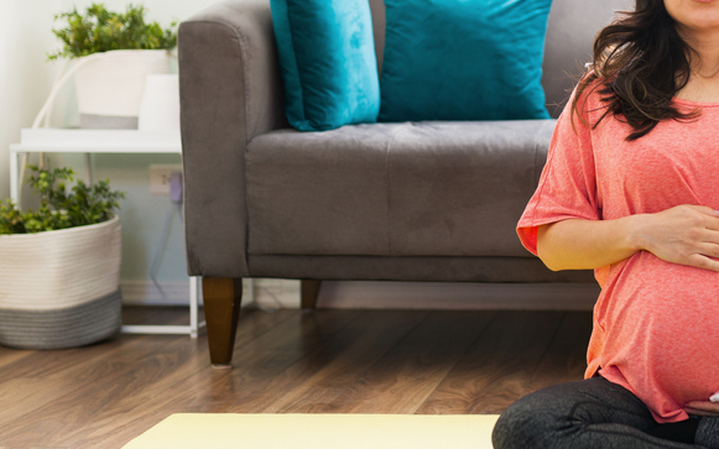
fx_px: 1509
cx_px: 627
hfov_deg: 26.1
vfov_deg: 16.9
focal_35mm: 77
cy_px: 195
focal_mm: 35
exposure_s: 1/125
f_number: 1.8
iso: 400
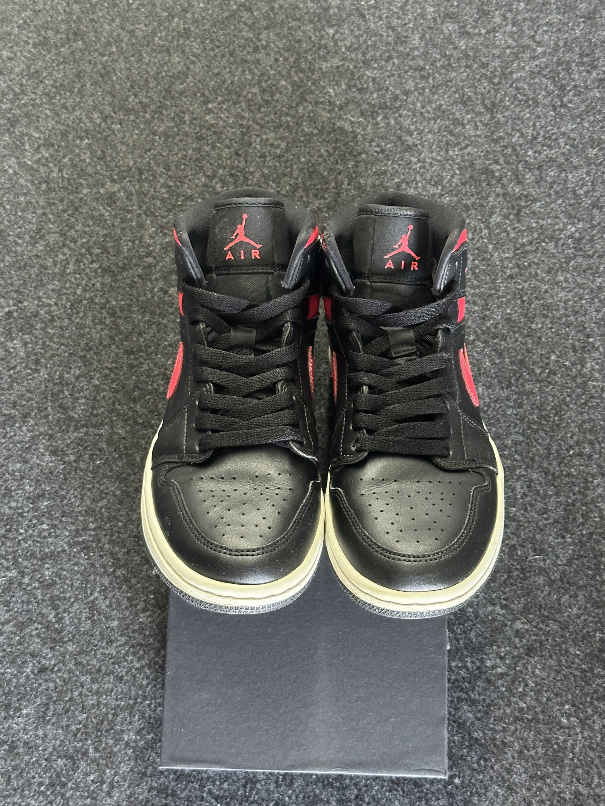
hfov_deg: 30.3
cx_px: 302
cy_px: 403
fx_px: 1119
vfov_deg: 39.7
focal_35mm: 48
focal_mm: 6.86
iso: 500
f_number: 1.78
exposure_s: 1/25
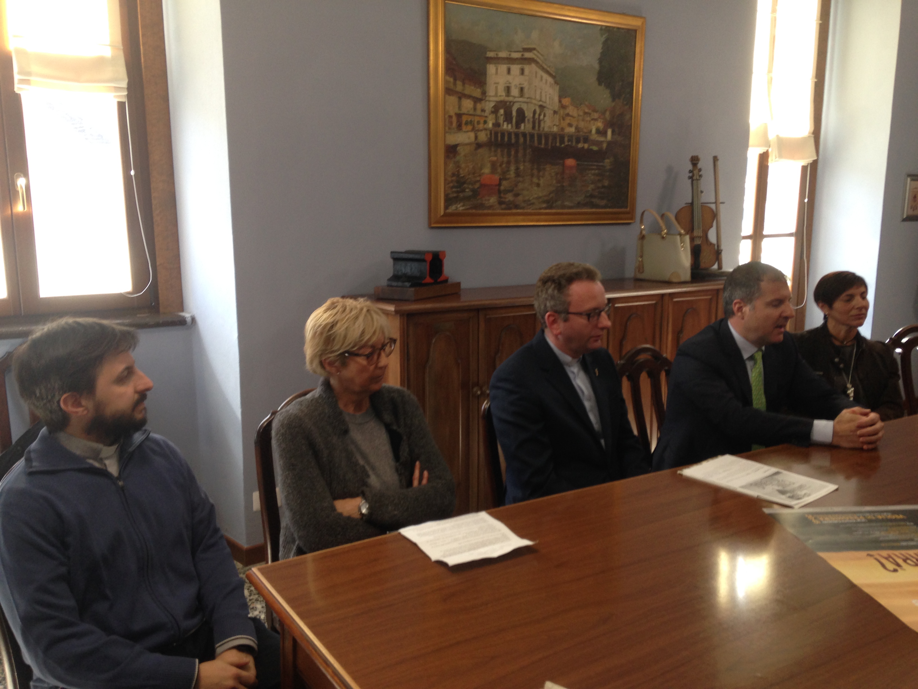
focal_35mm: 33
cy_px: 344
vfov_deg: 42.9
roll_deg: +0.1
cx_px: 459
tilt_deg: -12.6
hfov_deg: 55.4
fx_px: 875
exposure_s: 1/20
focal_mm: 4.12
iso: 64
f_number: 2.4
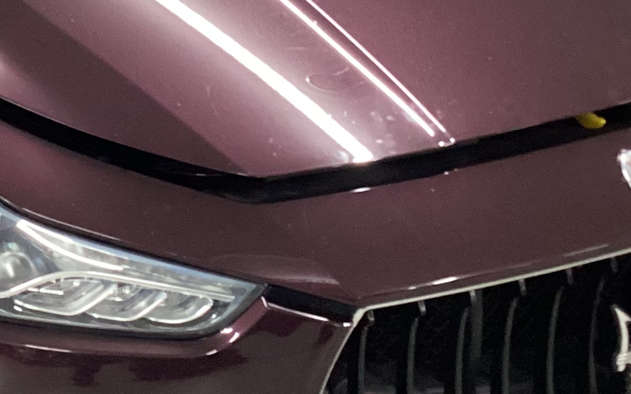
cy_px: 41
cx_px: 109
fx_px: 1719
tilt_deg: -23.1
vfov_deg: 13.0
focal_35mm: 100
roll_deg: +0.7
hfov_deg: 20.5
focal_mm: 3.3
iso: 400
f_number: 2.4
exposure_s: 1/40
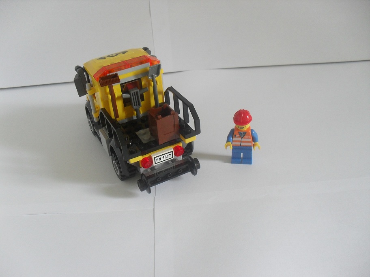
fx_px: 374
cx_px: 185
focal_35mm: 35
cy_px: 138
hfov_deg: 52.6
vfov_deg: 40.7
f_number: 3.2
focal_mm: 6.3
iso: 200
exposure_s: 1/10
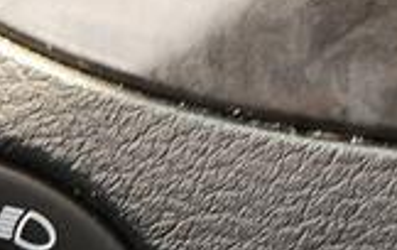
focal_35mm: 233
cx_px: 267
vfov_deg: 5.7
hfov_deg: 9.0
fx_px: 2526
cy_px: 169
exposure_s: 1/60
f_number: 4
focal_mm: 29
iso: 100
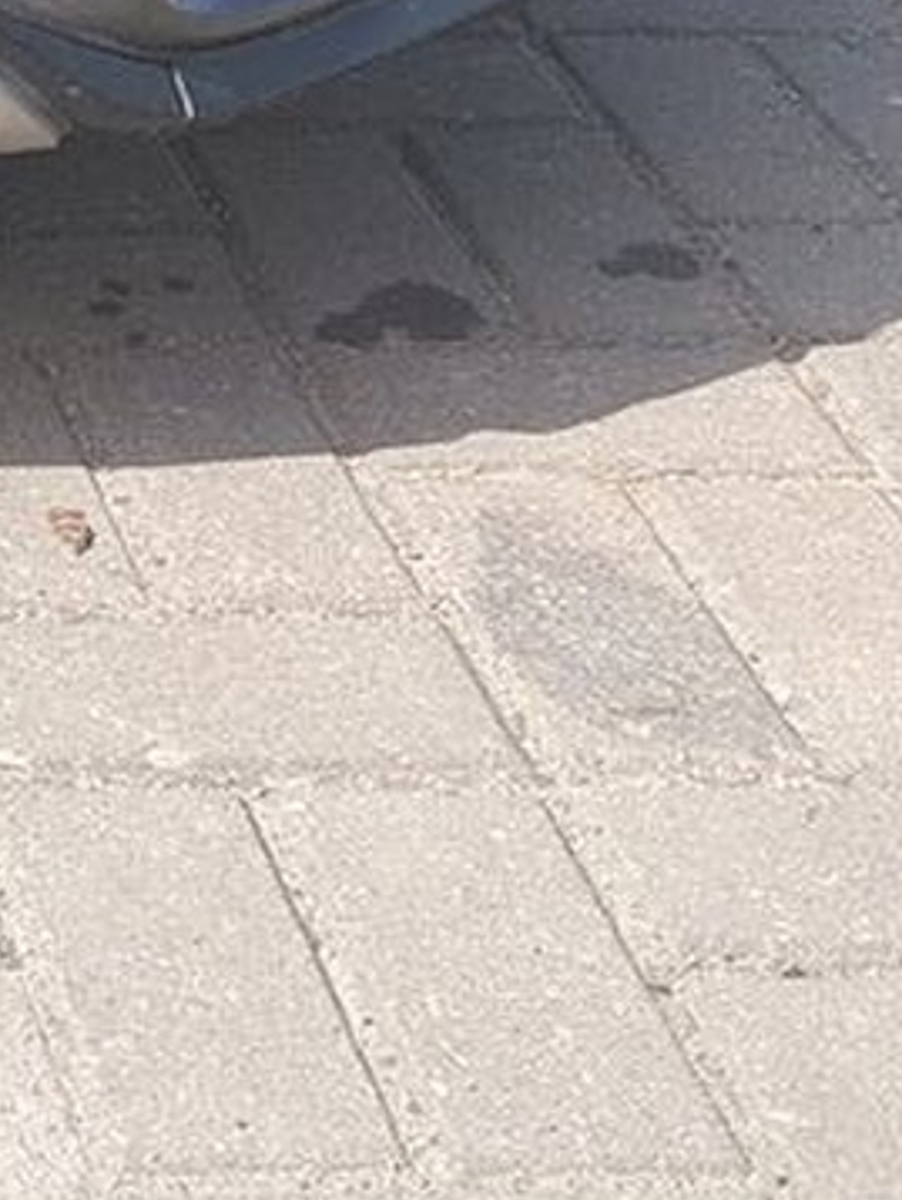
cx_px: -996
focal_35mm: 134
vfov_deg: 12.7
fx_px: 4650
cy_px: -1277
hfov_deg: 10.1
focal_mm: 4.6
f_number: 1.8
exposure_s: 1/250
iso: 20
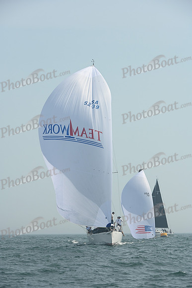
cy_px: 144
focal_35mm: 150
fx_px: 1199
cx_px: 96
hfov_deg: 9.2
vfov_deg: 13.7
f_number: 8
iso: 320
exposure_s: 1/1250
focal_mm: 150
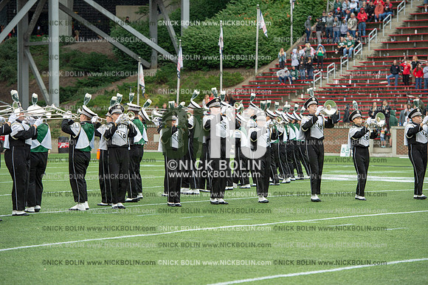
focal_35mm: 135
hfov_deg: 15.2
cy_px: 142
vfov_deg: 10.1
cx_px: 214
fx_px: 1604
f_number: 4
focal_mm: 135
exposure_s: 1/500
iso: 400
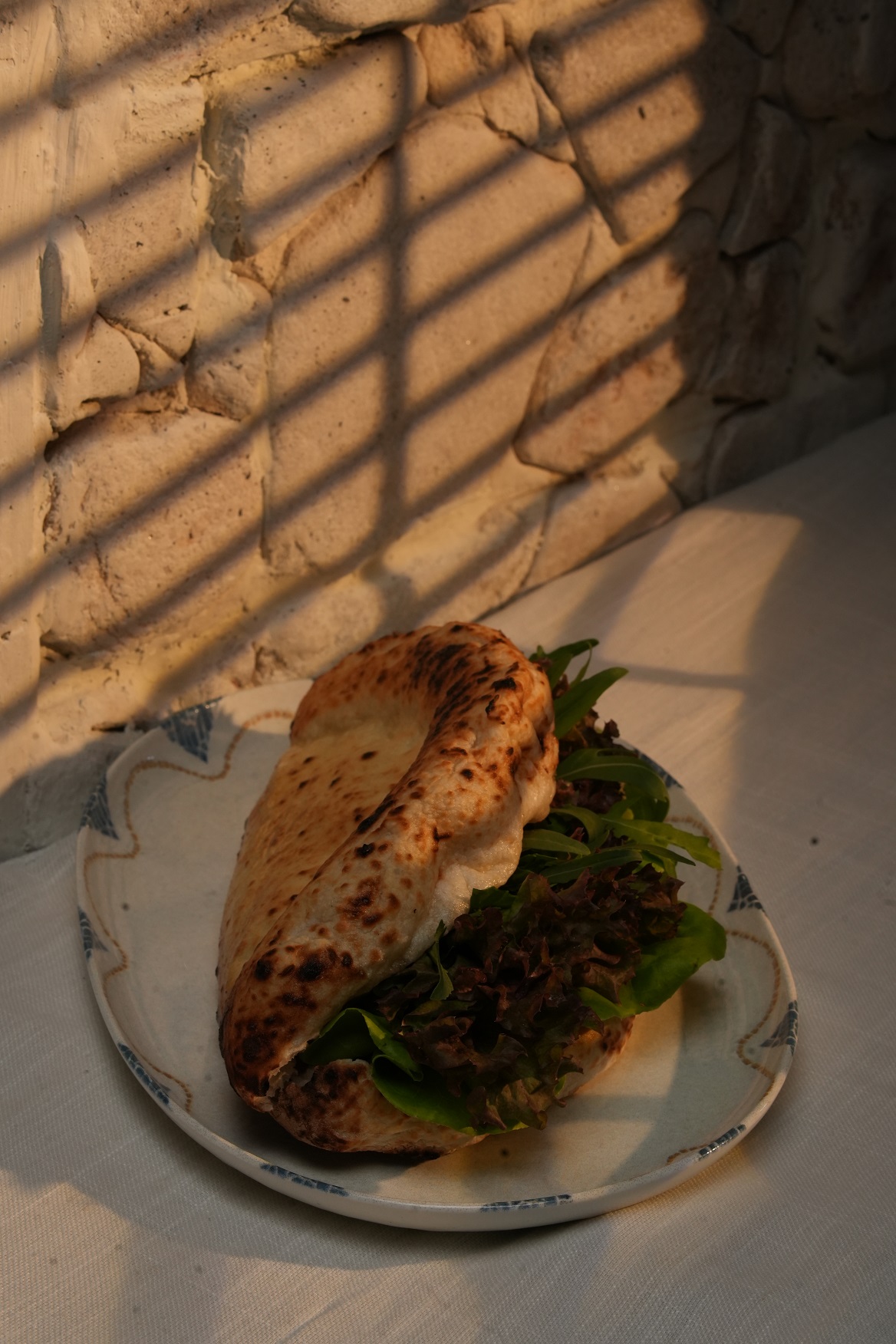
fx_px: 2613
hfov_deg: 19.5
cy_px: 672
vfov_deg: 28.8
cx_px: 448
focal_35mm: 70
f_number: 16
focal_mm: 70
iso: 1000
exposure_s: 1/100
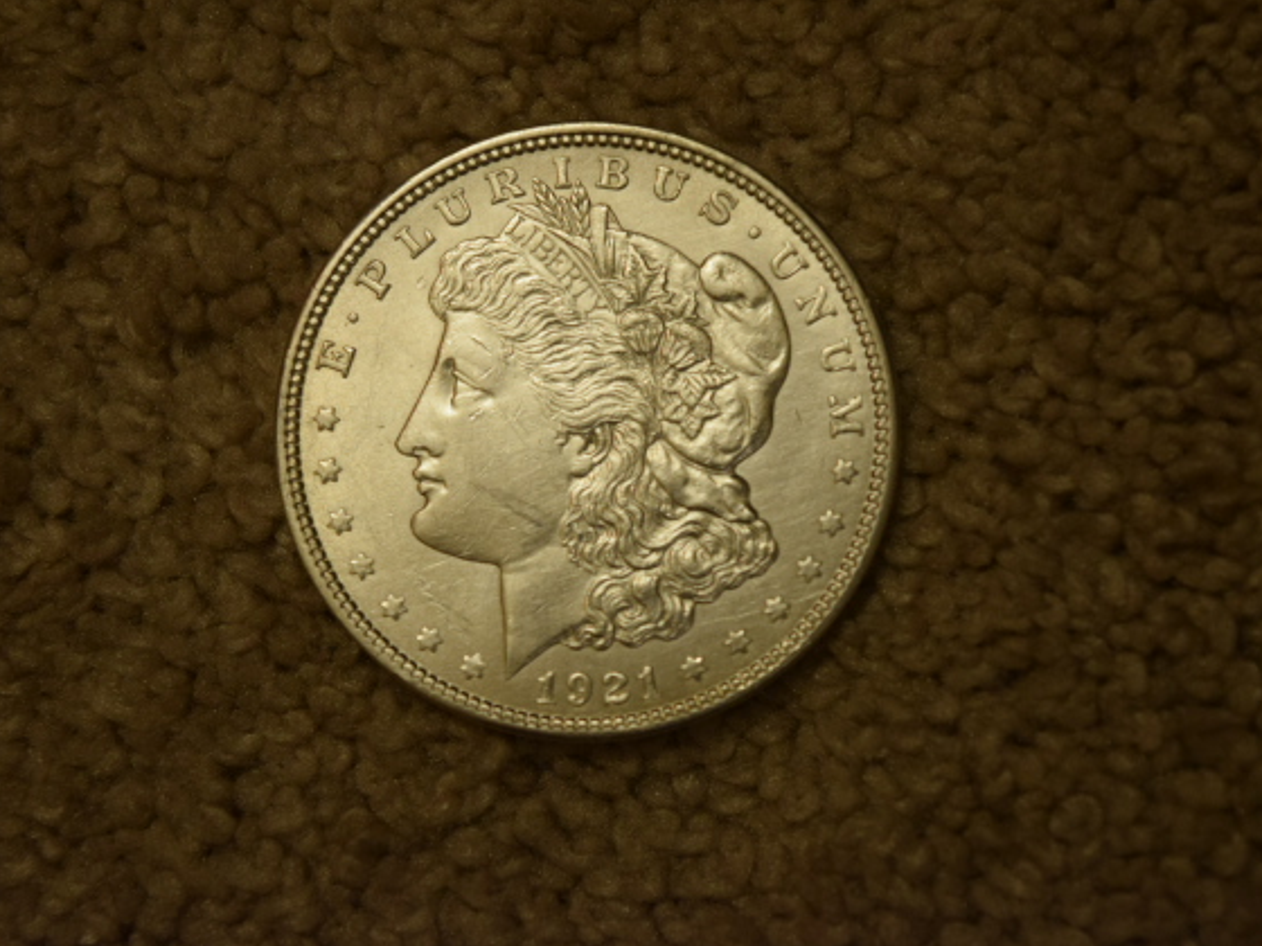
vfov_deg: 16.3
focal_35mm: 91
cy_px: 475
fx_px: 3301
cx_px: 606
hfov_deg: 21.6
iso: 1100
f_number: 5.6
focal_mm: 55
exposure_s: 1/125
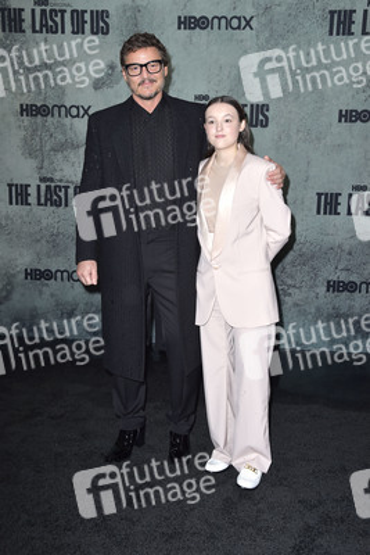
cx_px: 185
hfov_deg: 28.1
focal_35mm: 48
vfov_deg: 41.1
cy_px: 278
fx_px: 739
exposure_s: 1/250
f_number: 6.3
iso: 640
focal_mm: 48
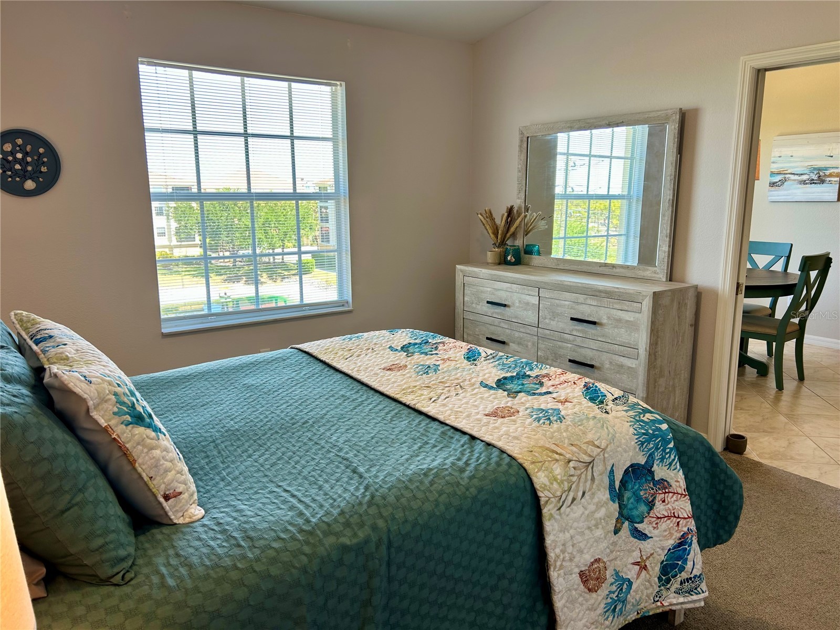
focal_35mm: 26
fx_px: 631
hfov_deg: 67.3
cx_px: 420
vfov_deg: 53.1
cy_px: 315
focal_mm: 5.7
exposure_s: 1/120
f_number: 1.5
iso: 32
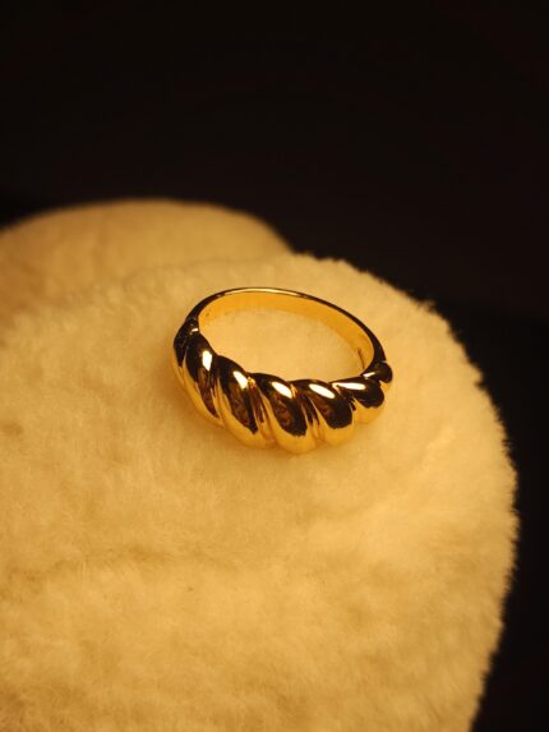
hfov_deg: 38.7
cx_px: 274
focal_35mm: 37
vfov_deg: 50.1
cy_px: 366
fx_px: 782
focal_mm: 3.98
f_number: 1.8
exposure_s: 1/133
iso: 50
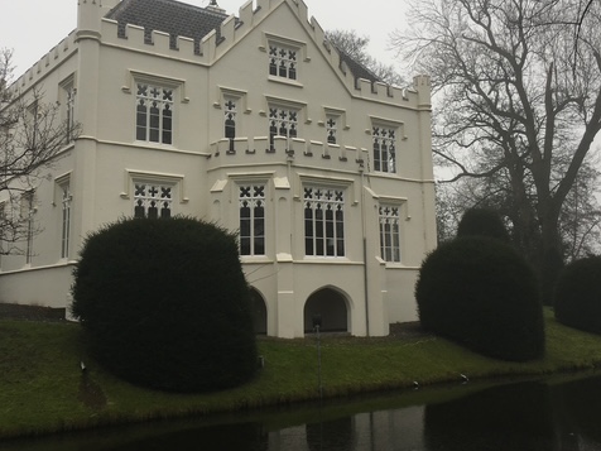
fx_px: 677
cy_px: 169
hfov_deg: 47.8
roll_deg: +1.4
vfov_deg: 36.6
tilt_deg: +10.3
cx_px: 280
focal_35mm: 39
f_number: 2.2
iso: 25
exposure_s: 1/259
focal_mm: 4.15
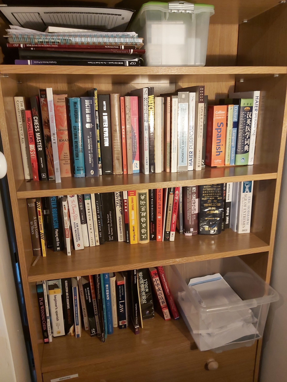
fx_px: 287
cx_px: 144
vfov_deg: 67.3
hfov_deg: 53.1
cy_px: 191
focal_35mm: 26
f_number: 1.7
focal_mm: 3.92
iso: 200
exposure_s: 1/50
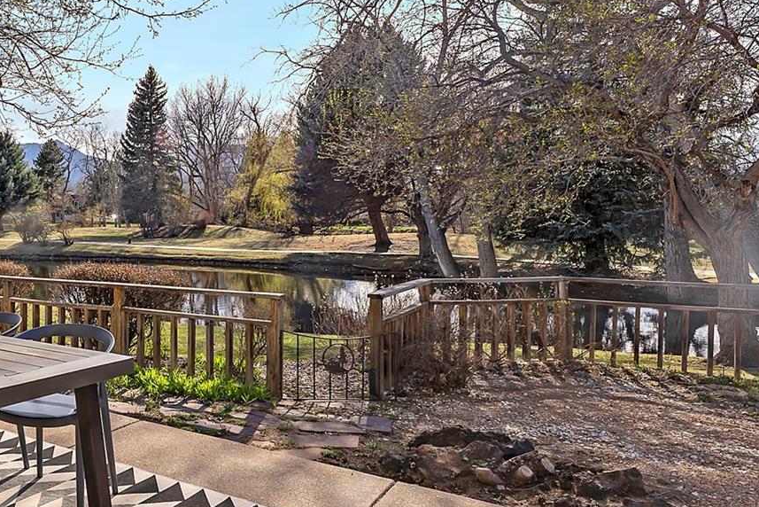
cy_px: 236
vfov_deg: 45.3
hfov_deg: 56.6
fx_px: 606
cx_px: 97
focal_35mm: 29
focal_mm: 15.4
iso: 80
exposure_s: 1/250
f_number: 8
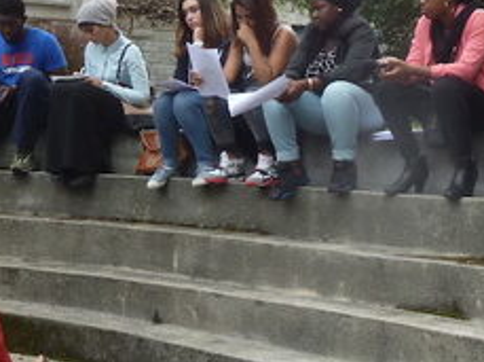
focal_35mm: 70
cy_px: 148
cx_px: 336
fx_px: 977
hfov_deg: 27.6
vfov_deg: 20.9
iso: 80
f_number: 3.3
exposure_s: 1/100
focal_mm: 4.1
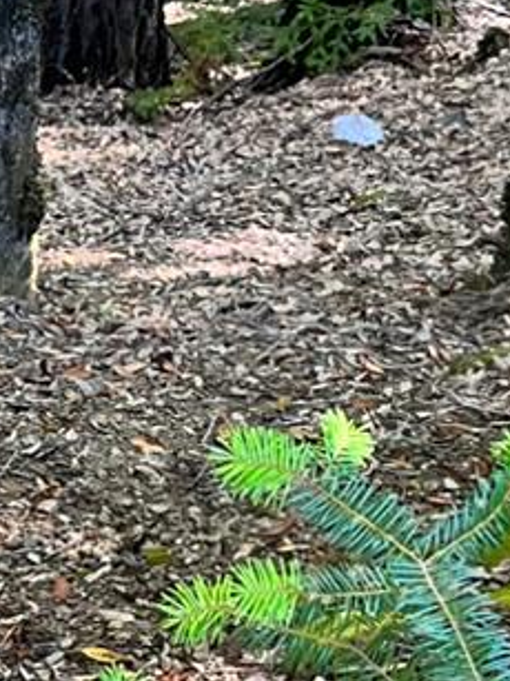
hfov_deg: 11.2
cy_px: 217
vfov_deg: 15.5
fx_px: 2497
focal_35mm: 127
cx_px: -249
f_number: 1.6
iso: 125
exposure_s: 1/79
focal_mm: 5.1
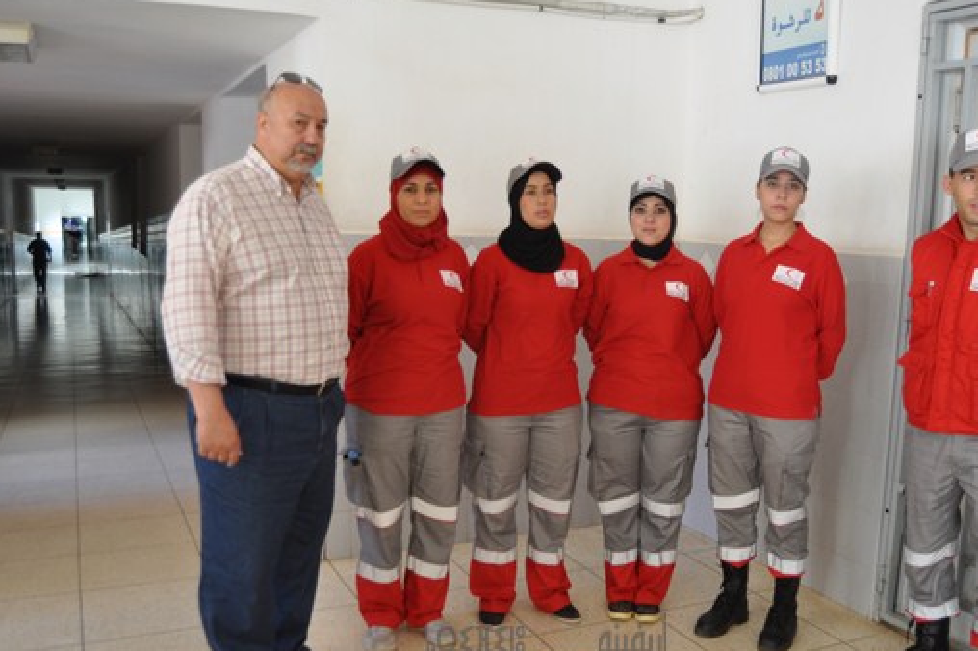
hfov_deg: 55.7
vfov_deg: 38.8
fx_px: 923
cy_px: 367
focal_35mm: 34
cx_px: 547
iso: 400
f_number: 4.5
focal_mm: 18
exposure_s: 1/80
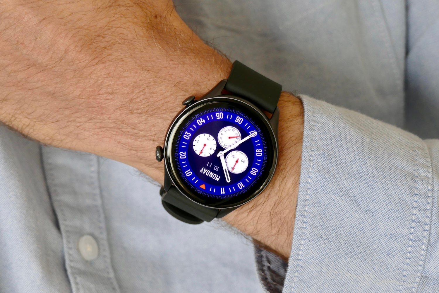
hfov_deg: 17.8
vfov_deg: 11.9
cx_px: 220
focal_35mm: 115
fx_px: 1402
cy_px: 146
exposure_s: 1/80
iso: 640
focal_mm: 41.85
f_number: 4.5
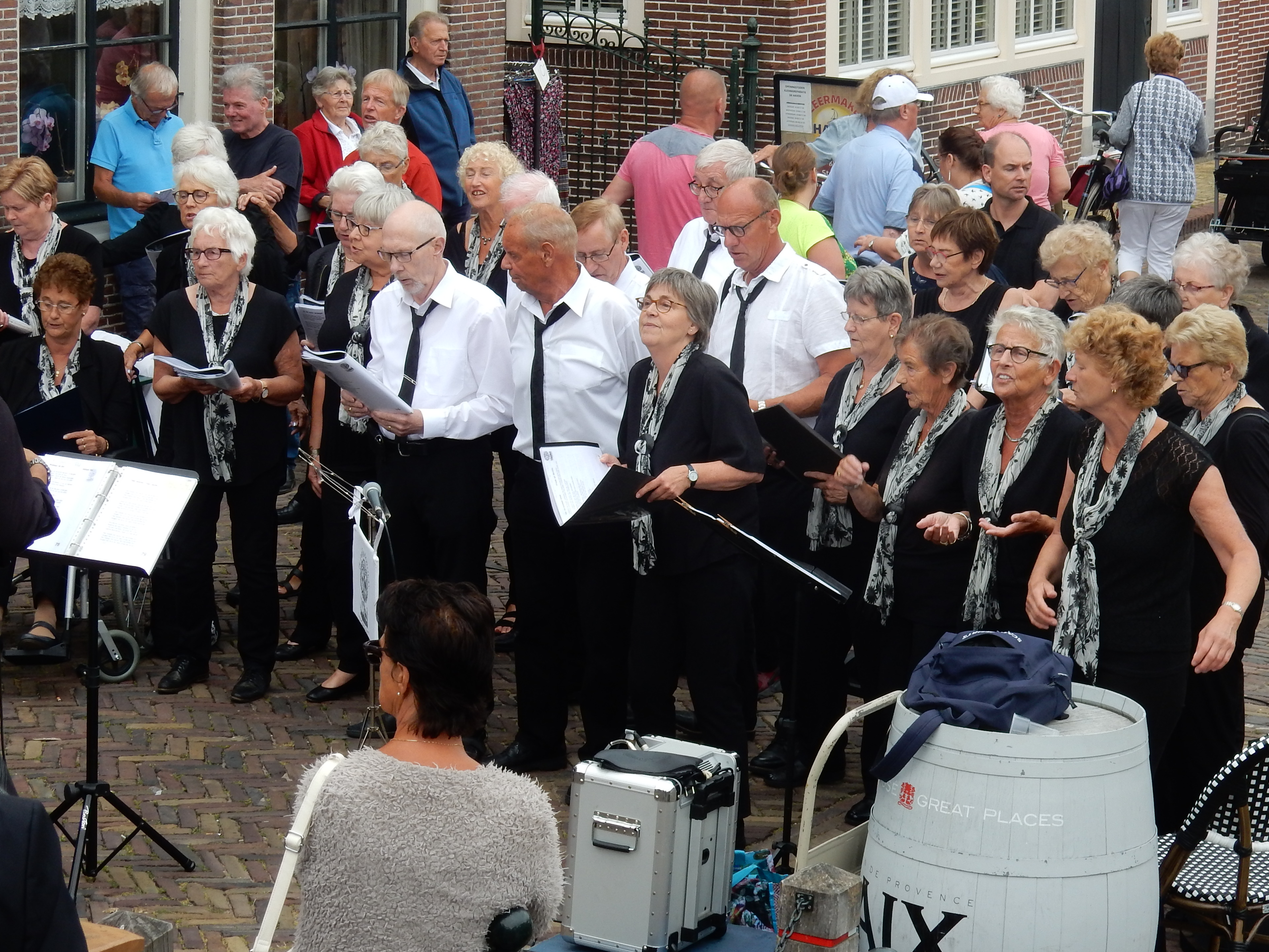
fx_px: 3703
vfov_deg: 14.6
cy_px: 384
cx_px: 667
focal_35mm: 101
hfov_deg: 19.4
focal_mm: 14.9
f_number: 5
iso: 125
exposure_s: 1/125
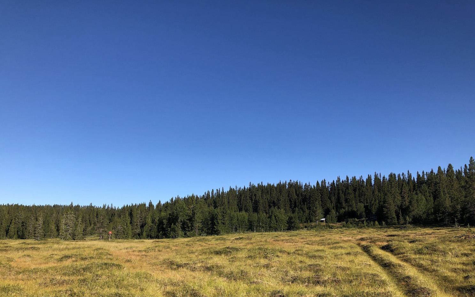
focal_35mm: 30
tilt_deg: +9.2
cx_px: 240
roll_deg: -0.7
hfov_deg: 62.9
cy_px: 179
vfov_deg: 41.6
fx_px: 388
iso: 20
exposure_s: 1/1656
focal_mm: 3.99
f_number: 1.8
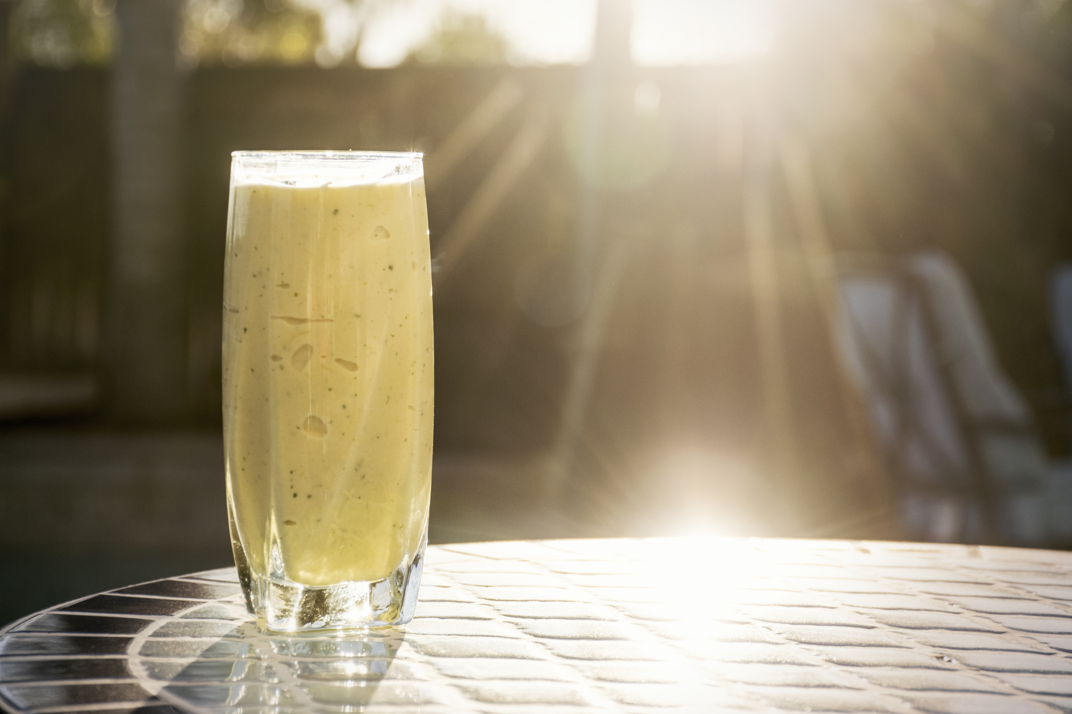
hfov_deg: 19.5
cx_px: 536
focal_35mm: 105
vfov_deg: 13.0
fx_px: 3126
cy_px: 357
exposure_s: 1/1000
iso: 200
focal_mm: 70
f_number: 8
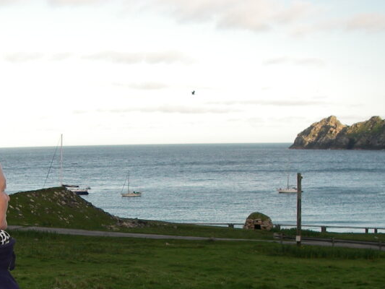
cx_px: 111
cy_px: 254
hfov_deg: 26.4
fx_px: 812
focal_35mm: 73
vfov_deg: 19.8
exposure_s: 1/320
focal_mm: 6.3
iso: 64
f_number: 3.3
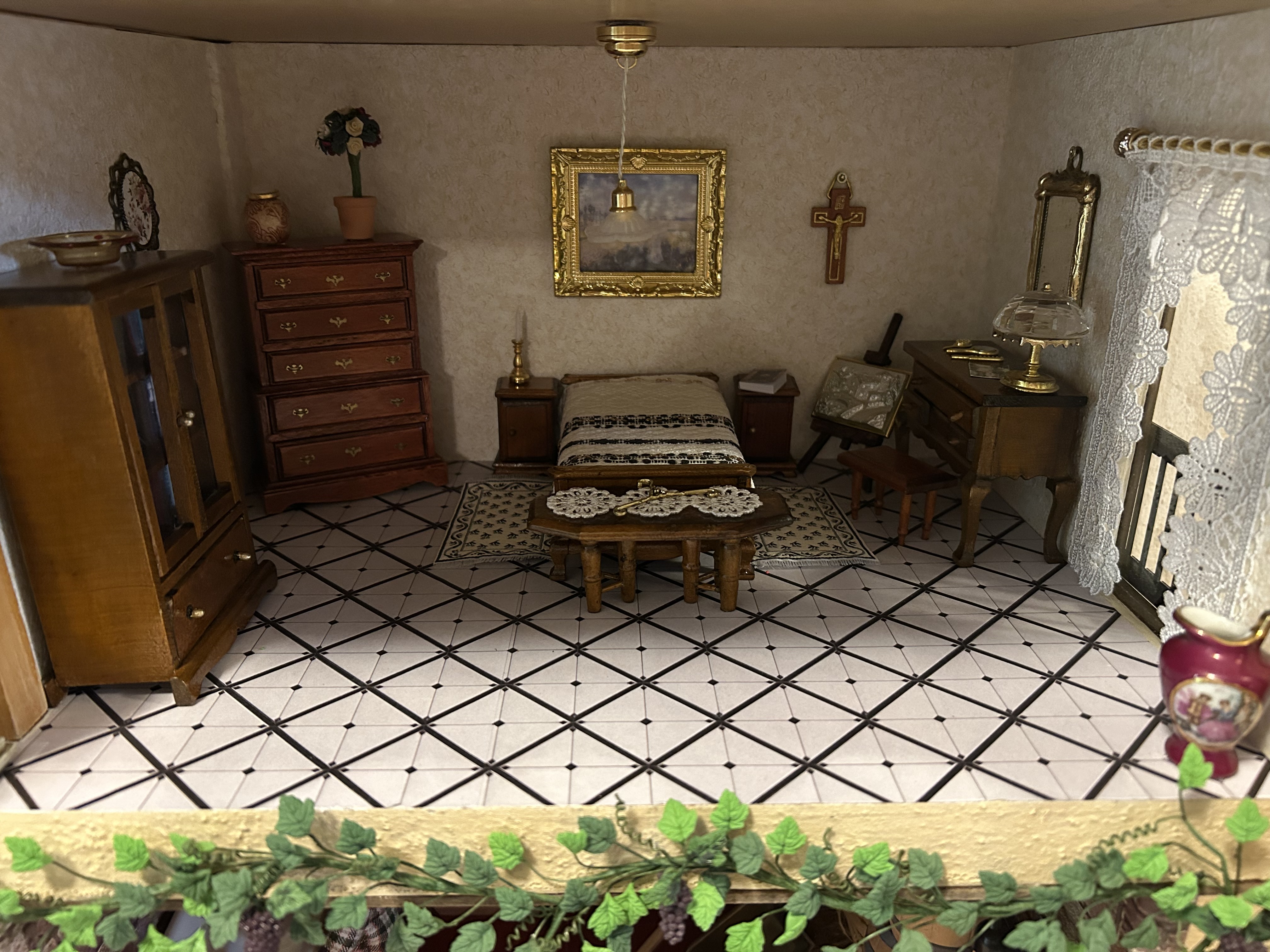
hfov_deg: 67.3
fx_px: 954
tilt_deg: -19.7
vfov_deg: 53.1
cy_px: 476
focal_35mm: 26
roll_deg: +0.1
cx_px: 635
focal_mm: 5.7
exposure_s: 1/33
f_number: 1.5
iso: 500
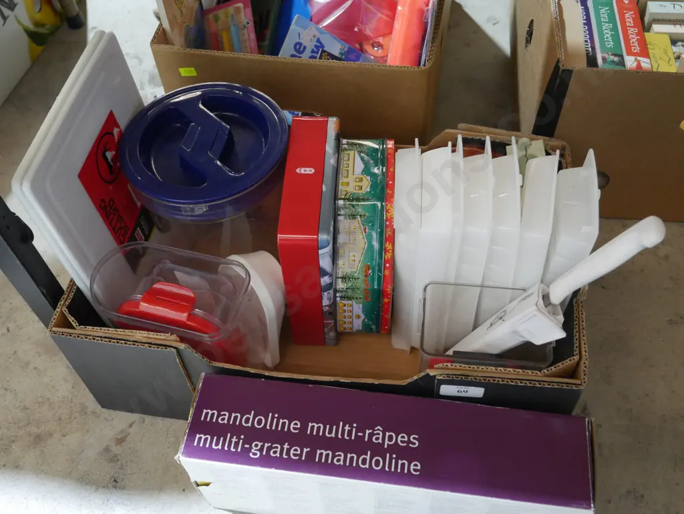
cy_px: 257
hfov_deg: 53.9
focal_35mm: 34
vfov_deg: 41.8
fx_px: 672
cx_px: 342
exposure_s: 1/60
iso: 2000
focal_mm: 17
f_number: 4
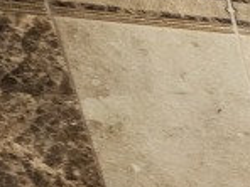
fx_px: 650
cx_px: 850
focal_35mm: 90
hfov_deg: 9.9
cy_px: 477
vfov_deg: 12.2
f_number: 2.2
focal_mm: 2.2
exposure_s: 1/33.3
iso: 400
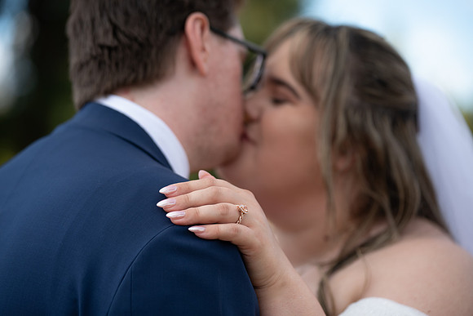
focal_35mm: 107
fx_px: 1406
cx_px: 236
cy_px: 158
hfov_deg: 19.1
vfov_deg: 12.8
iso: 400
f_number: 2.8
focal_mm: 107
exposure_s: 1/1600
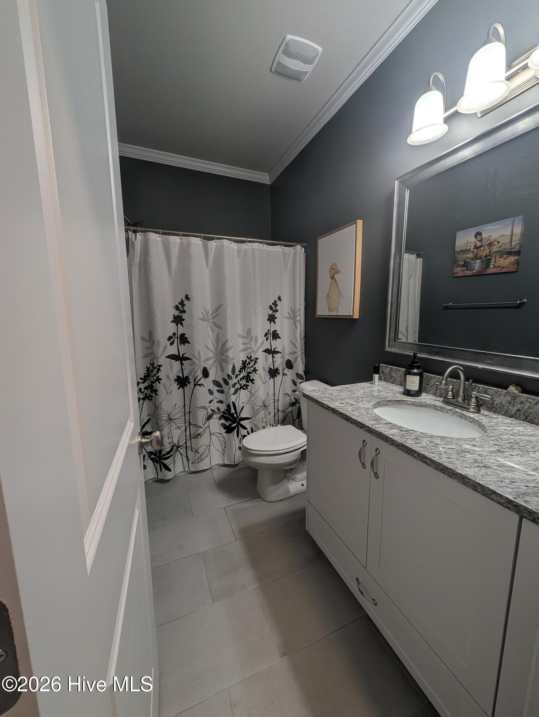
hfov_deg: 94.6
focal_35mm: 12
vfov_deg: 110.5
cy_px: 358
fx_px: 249
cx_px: 270
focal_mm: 2.02
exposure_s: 1/135
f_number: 1.7
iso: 52
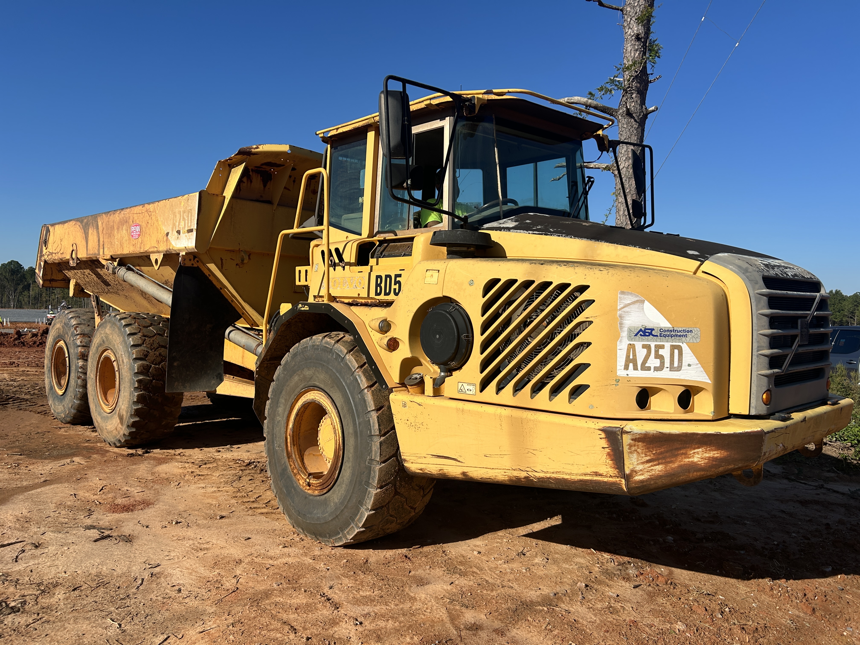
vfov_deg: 53.1
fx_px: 646
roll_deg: -2.7
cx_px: 430
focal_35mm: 26
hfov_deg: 67.3
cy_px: 322
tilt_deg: -2.2
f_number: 1.5
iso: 50
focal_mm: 5.7
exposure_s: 1/5319
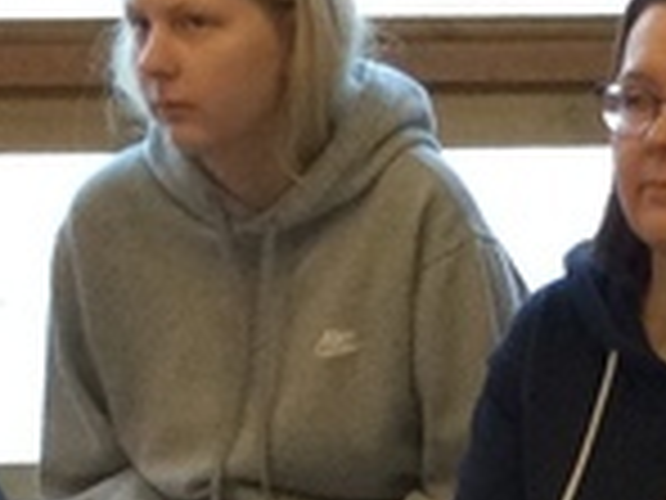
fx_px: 4290
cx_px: 1060
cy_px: 1324
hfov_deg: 8.6
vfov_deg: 6.3
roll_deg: +0.4
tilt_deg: -21.1
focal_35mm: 223
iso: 50
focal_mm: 3.3
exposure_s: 1/33
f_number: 2.4
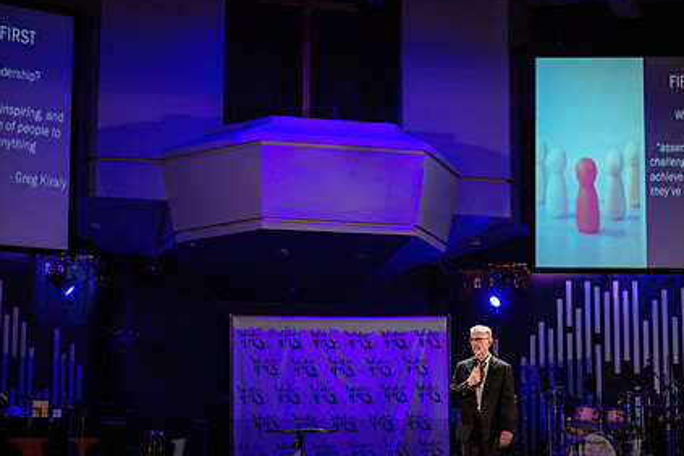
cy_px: 251
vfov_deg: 19.5
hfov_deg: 28.8
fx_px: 1330
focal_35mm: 70
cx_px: 388
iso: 1600
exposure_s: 1/500
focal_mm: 51
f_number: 3.2
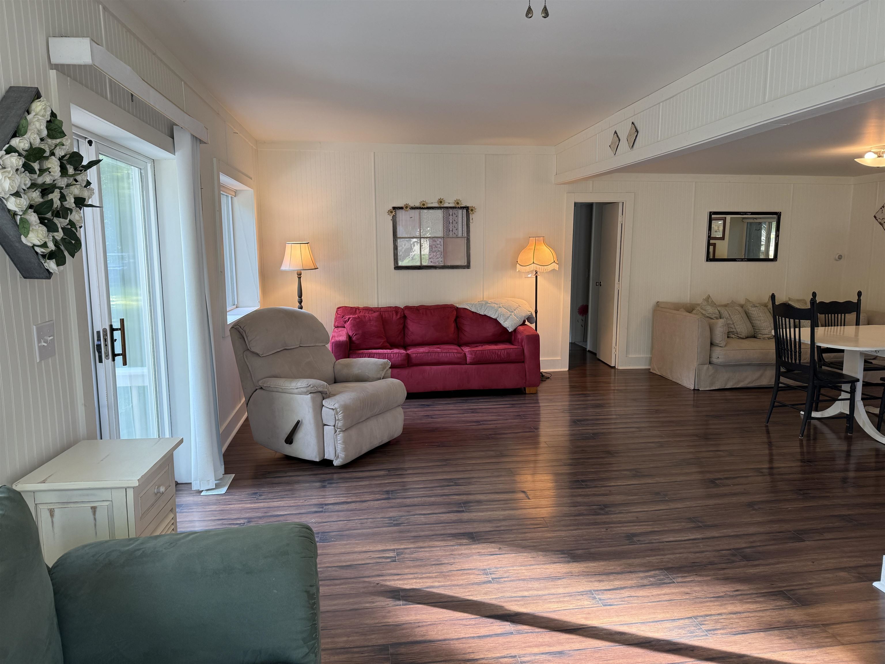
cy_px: 332
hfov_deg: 71.6
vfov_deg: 56.8
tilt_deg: -7.5
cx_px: 442
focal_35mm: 24
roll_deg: +0.6
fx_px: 614
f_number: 1.78
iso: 100
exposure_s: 1/120
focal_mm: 6.76
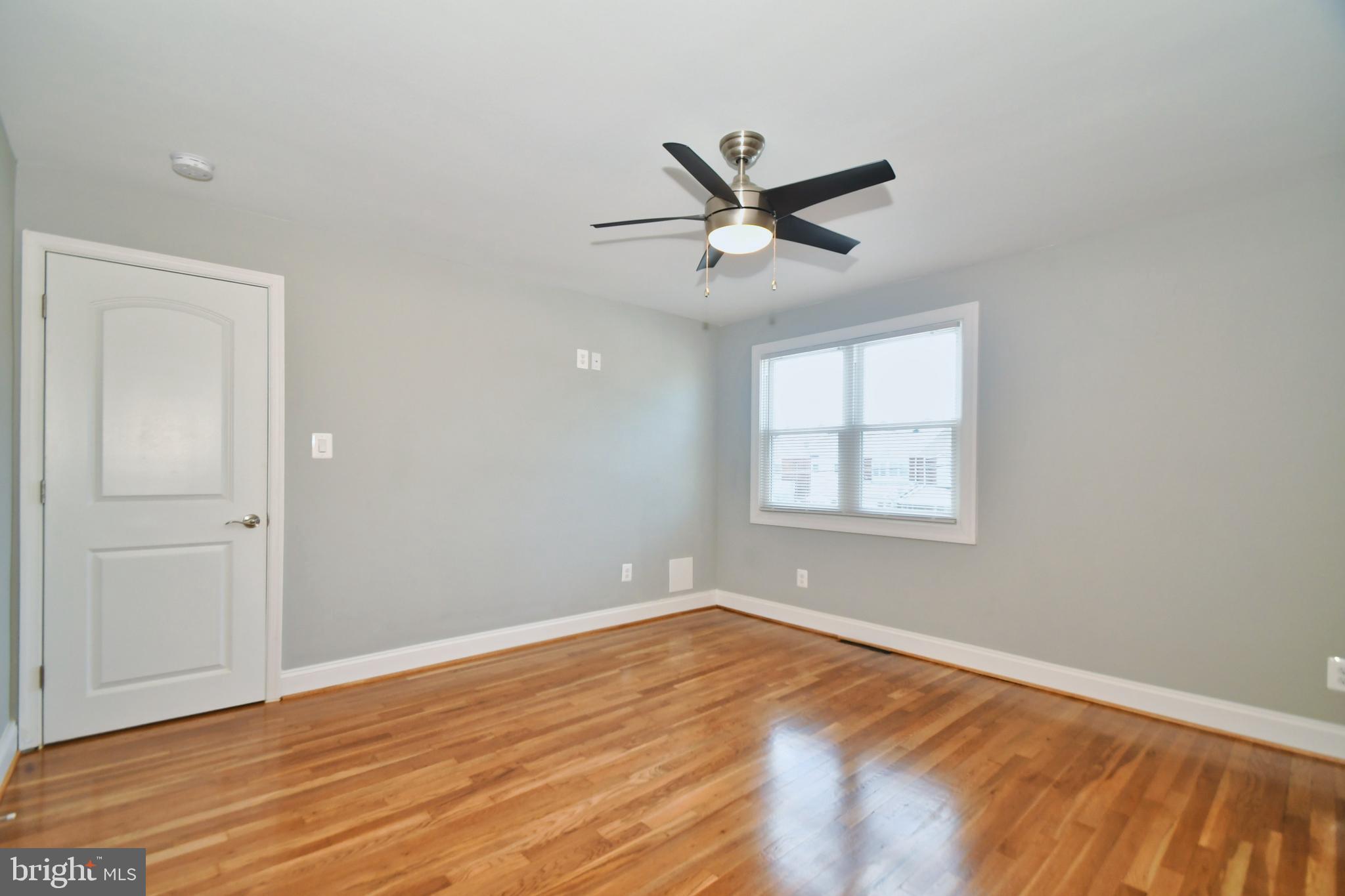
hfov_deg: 100.4
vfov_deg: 77.3
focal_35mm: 15
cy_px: 448
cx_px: 672
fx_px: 560
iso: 500
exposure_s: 1/125
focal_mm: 10
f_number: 6.3
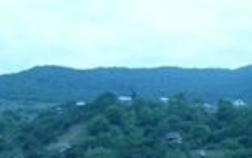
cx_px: 209
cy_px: 166
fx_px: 632
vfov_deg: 14.0
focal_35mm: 92
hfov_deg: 22.2
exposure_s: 1/250
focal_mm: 5.5
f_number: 2.8
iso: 100
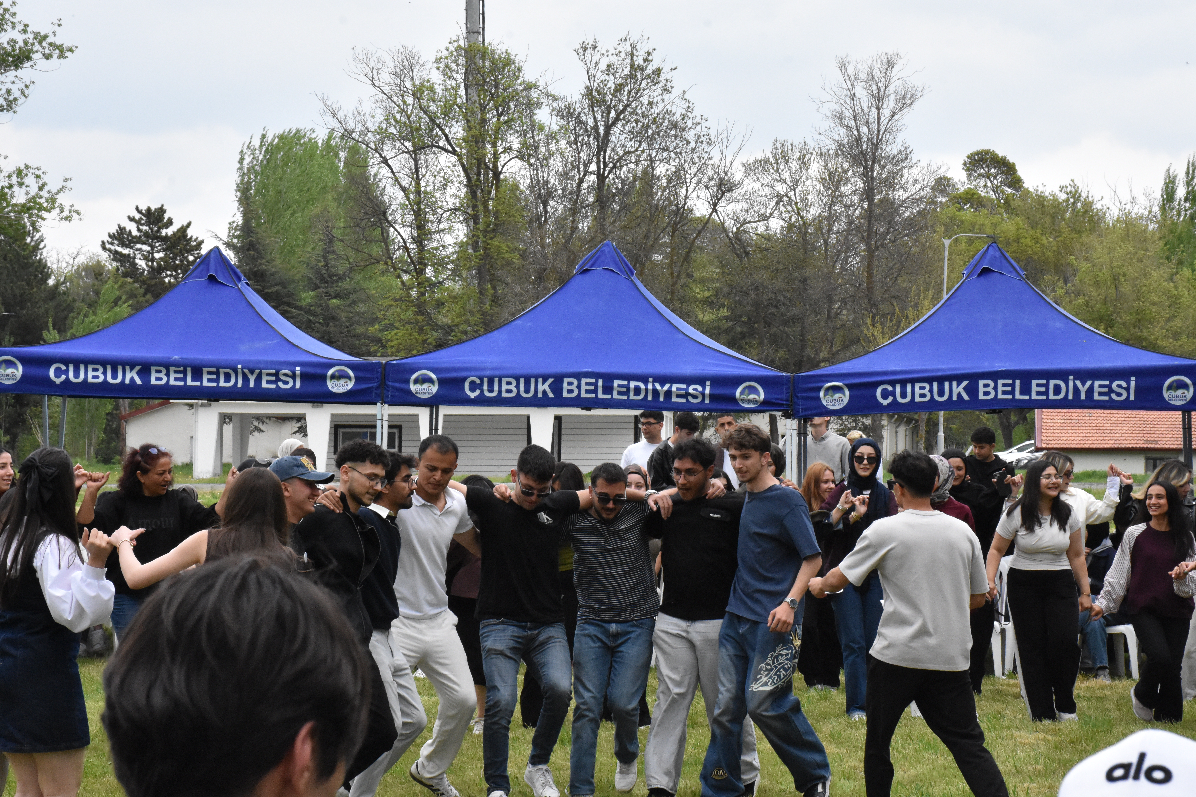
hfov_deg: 19.5
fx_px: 3488
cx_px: 598
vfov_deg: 13.0
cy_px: 398
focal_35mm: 105
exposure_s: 1/1250
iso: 4000
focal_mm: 70
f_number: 18
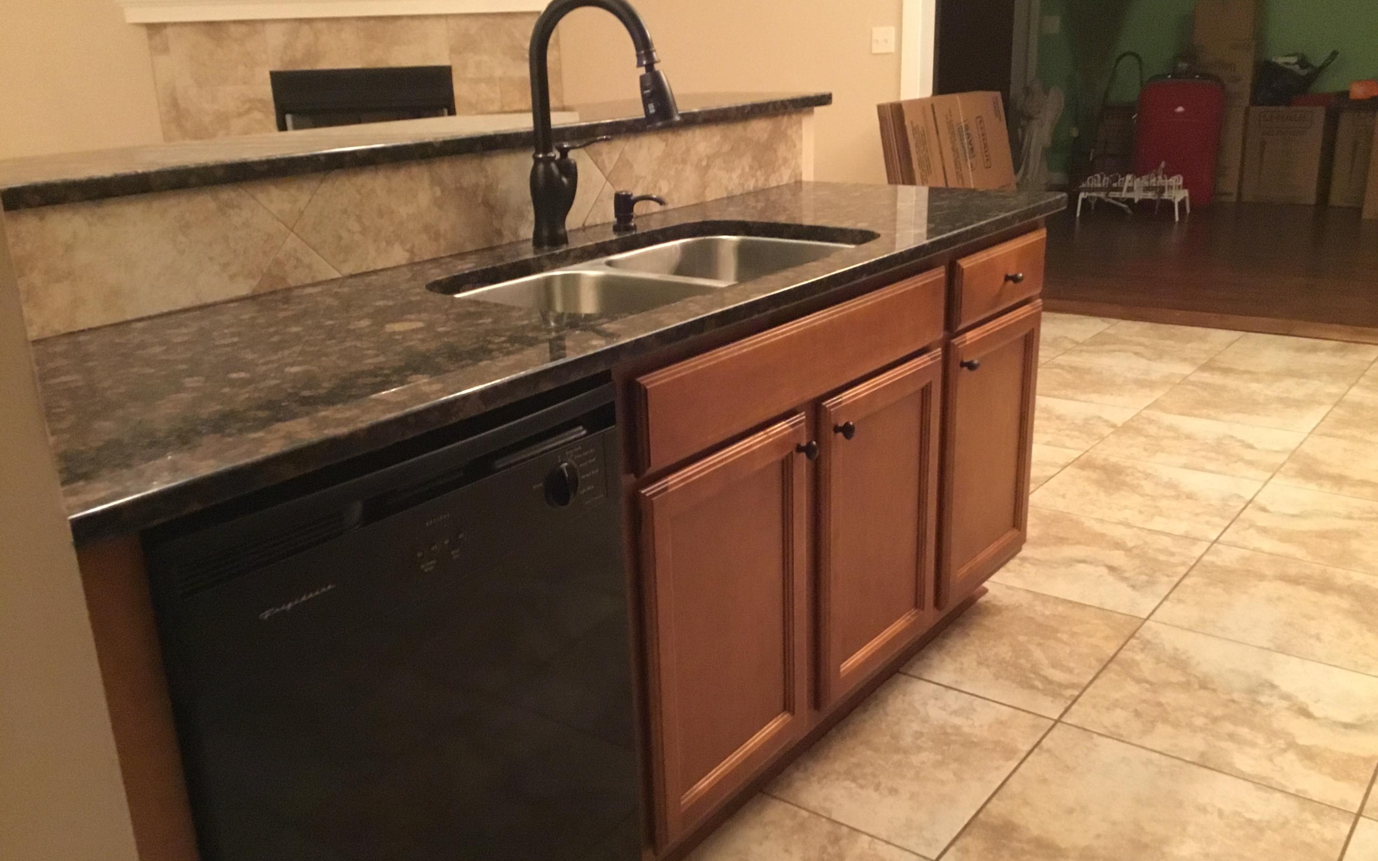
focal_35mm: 33
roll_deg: +2.7
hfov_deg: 58.1
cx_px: 687
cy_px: 442
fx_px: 1239
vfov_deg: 38.3
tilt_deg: -18.0
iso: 400
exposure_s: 1/15
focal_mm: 3.3
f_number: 2.4
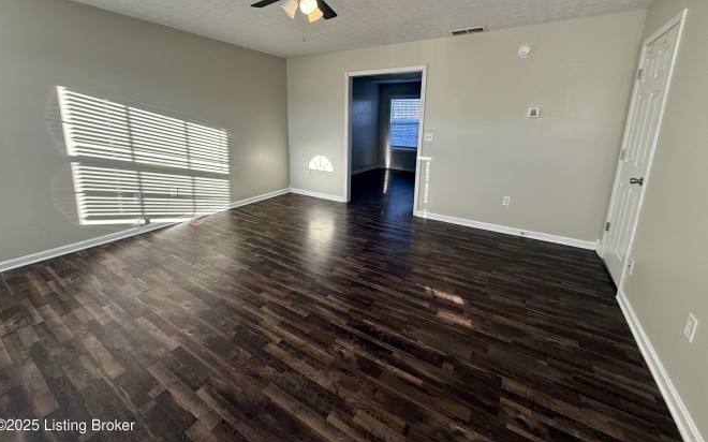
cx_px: 351
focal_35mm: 15
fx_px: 289
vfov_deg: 74.1
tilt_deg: -11.4
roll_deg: -0.8
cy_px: 181
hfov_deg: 101.5
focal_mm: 2.22
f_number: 2.2
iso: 80
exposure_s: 1/120
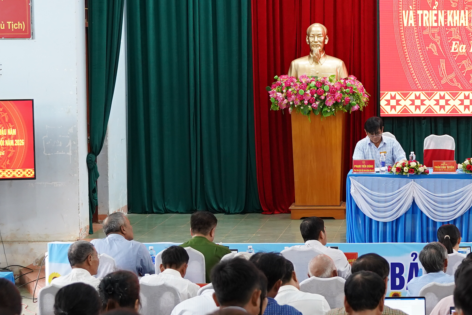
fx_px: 1337
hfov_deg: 19.7
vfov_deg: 13.4
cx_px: 417
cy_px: 129
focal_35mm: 102
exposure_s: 1/125
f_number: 2.8
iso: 1000
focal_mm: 35
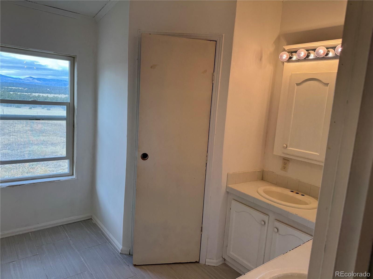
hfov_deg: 71.6
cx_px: 186
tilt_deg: -8.5
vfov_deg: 56.8
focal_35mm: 24
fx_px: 259
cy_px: 140
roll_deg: -4.2
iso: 64
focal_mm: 6.76
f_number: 1.78
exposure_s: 1/166
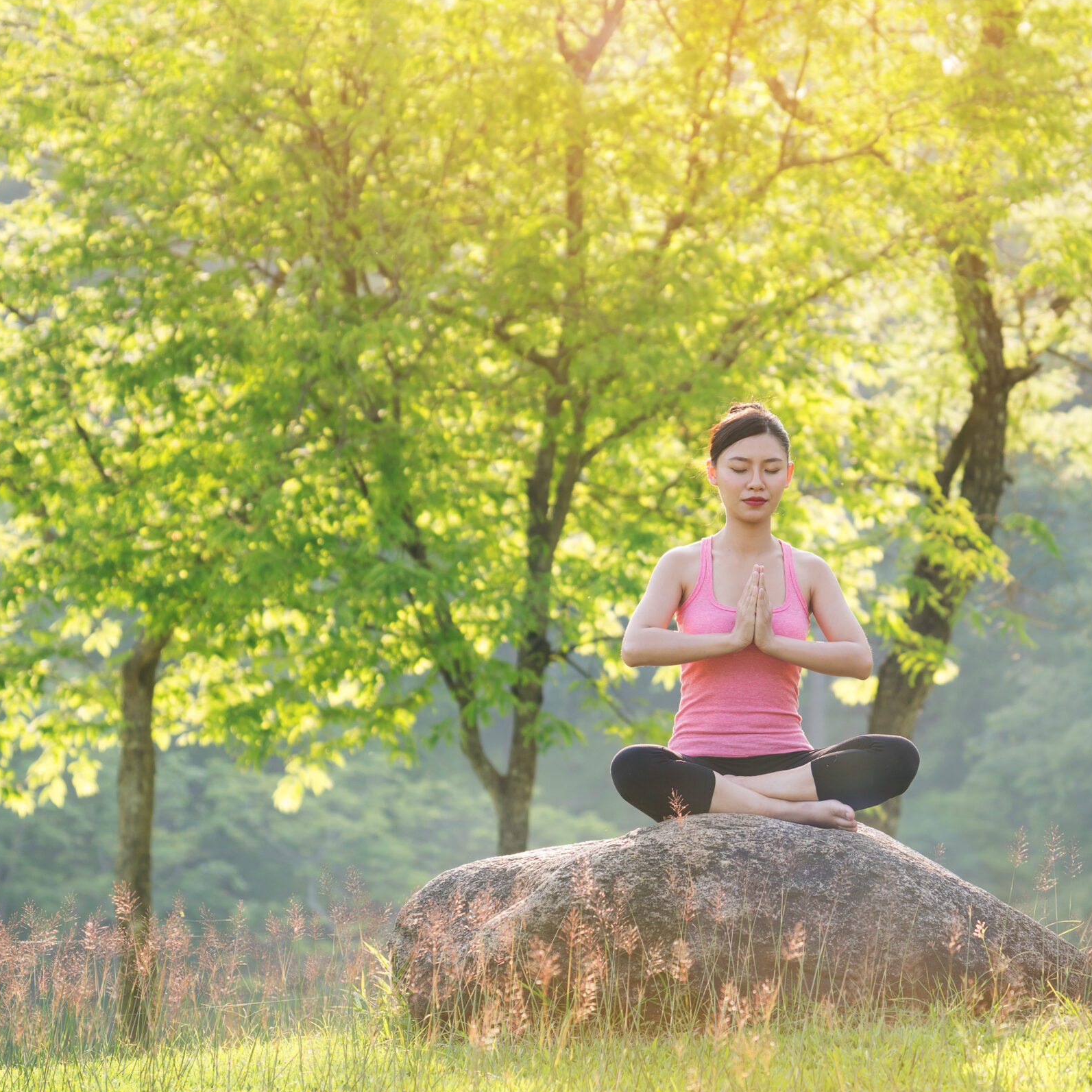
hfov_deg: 10.4
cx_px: 715
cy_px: 527
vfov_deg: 10.4
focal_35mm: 168
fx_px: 5996
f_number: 5
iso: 400
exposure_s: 1/250
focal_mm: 123
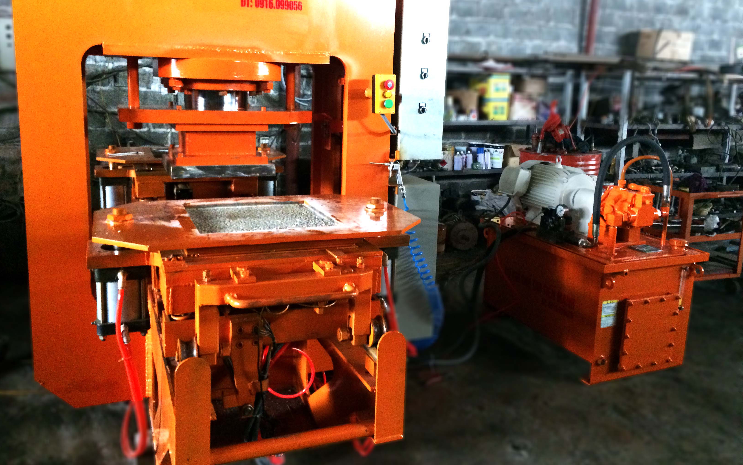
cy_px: 195
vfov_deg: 40.5
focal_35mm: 31
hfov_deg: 61.2
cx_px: 369
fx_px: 628
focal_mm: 4.15
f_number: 2.2
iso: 400
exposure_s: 1/17
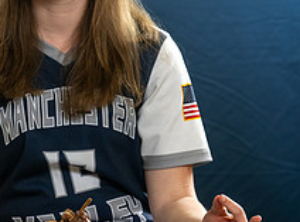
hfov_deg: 5.4
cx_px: 67
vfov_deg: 4.0
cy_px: 94
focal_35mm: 370
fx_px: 3192
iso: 400
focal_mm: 115
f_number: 5.6
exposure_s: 1/200
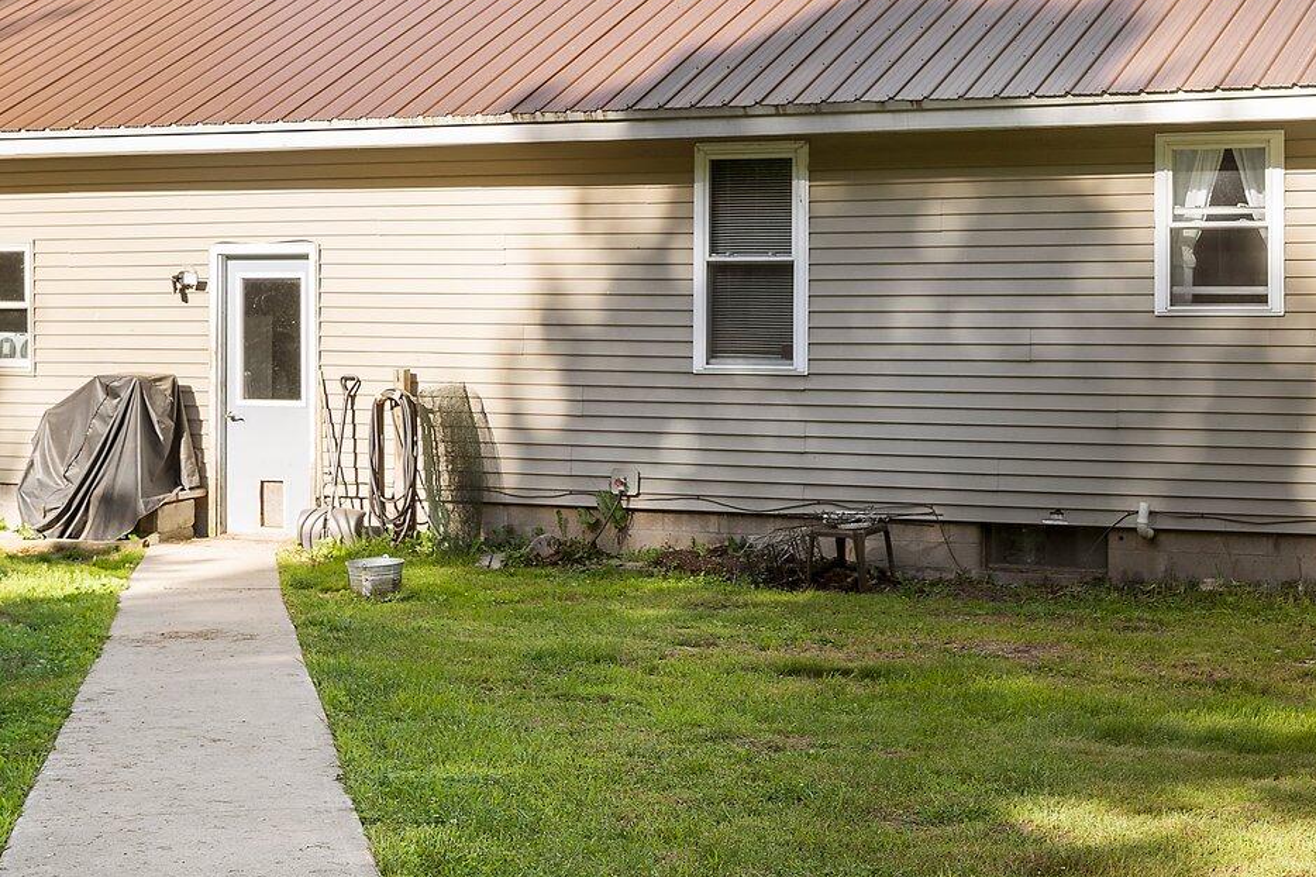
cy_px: 287
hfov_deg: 28.7
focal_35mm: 70
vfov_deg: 19.4
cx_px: 855
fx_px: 2557
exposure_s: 1/125
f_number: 7.1
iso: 200
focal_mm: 31.9
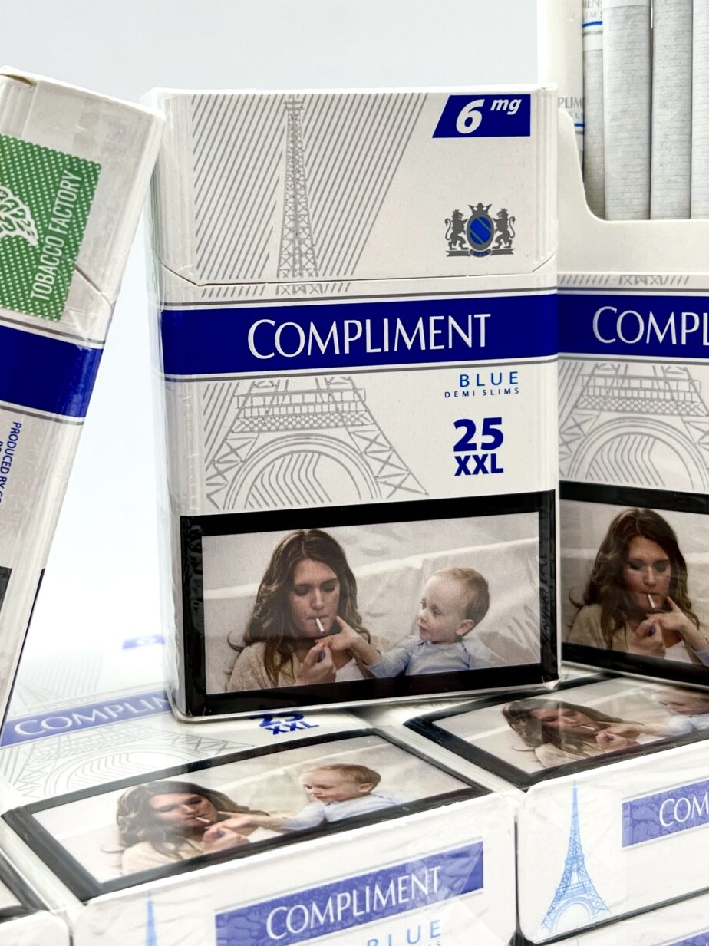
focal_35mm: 54
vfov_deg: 35.4
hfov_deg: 27.0
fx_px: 1475
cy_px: 358
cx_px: 302
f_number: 1.5
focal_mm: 5.7
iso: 40
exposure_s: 1/248
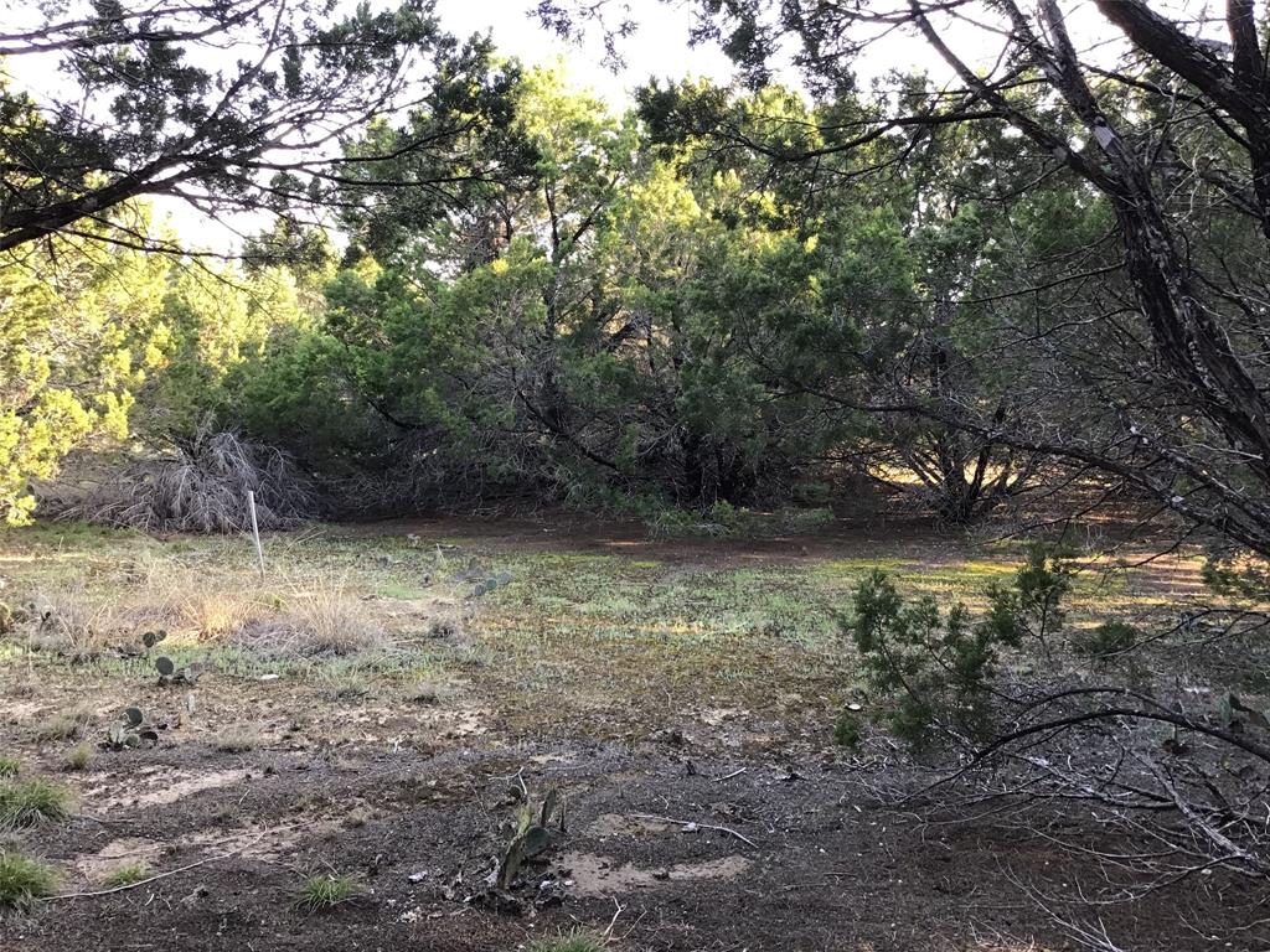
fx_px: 1137
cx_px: 635
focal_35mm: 31
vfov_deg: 45.4
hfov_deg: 58.4
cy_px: 476
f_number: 2.4
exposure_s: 1/40
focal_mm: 3.3
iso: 25
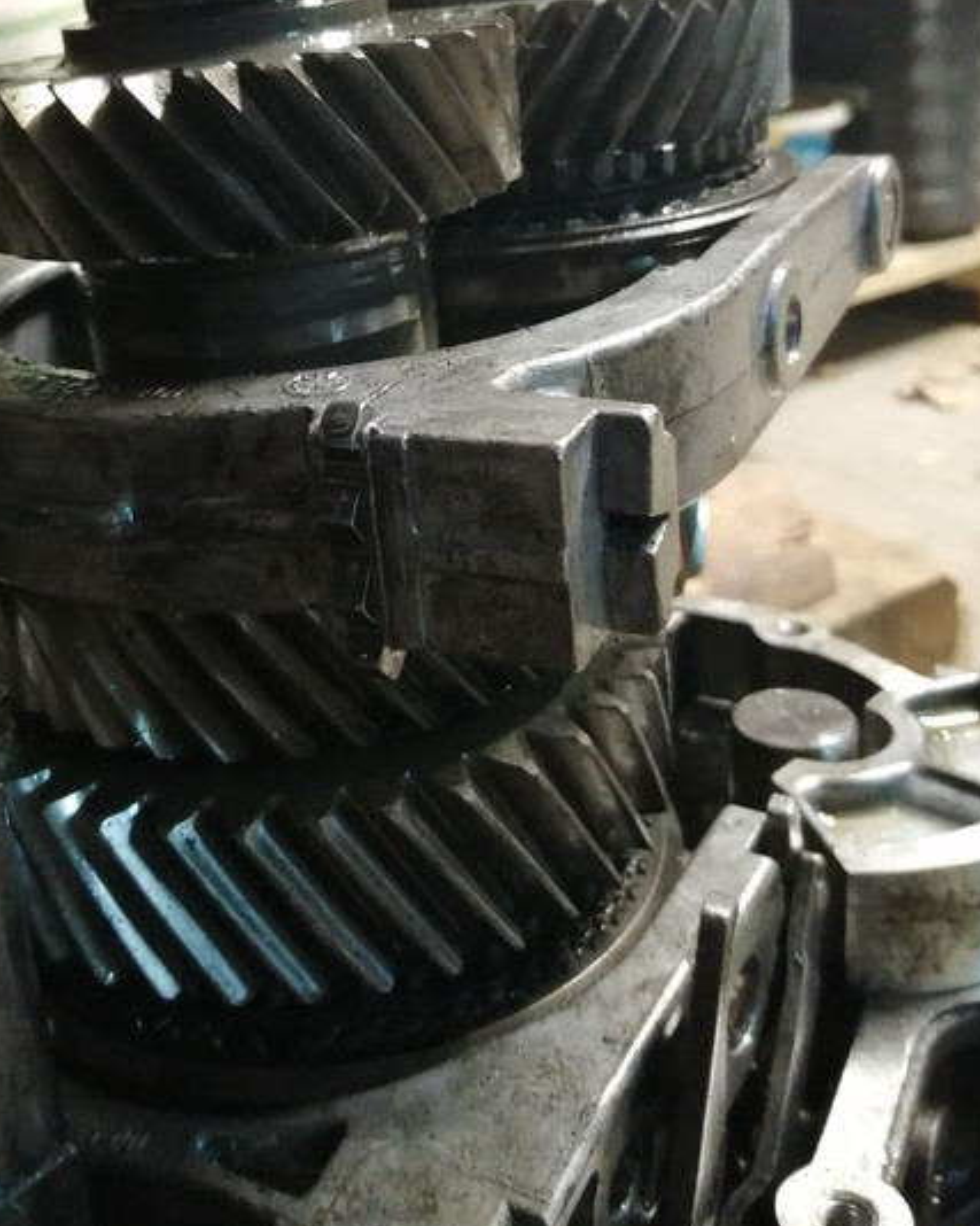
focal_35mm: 38
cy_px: 416
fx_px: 1378
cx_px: 358
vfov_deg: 47.2
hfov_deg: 38.9
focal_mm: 3.46
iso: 400
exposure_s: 1/25
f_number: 1.8
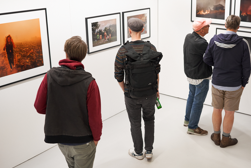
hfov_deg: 39.1
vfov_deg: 27.0
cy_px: 80
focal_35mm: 50
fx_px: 349
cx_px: 170
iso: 500
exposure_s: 1/320
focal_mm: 35
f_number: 2.8
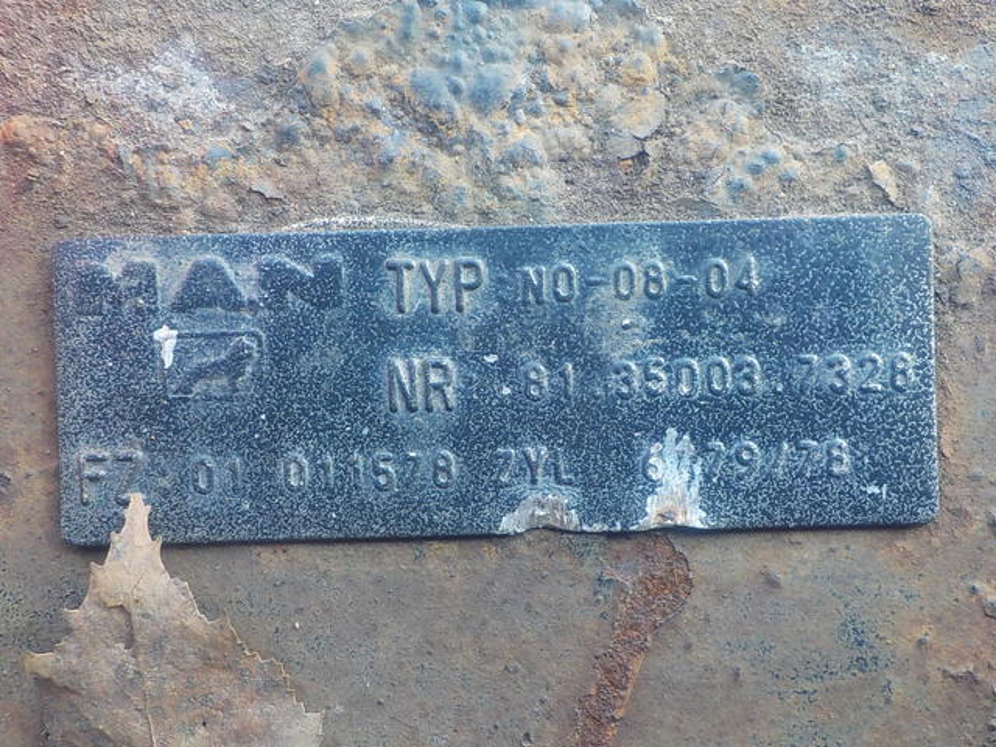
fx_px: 863
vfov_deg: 46.8
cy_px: 374
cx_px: 498
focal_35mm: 30
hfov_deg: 60.0
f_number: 3.3
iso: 125
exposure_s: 1/40
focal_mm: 4.1
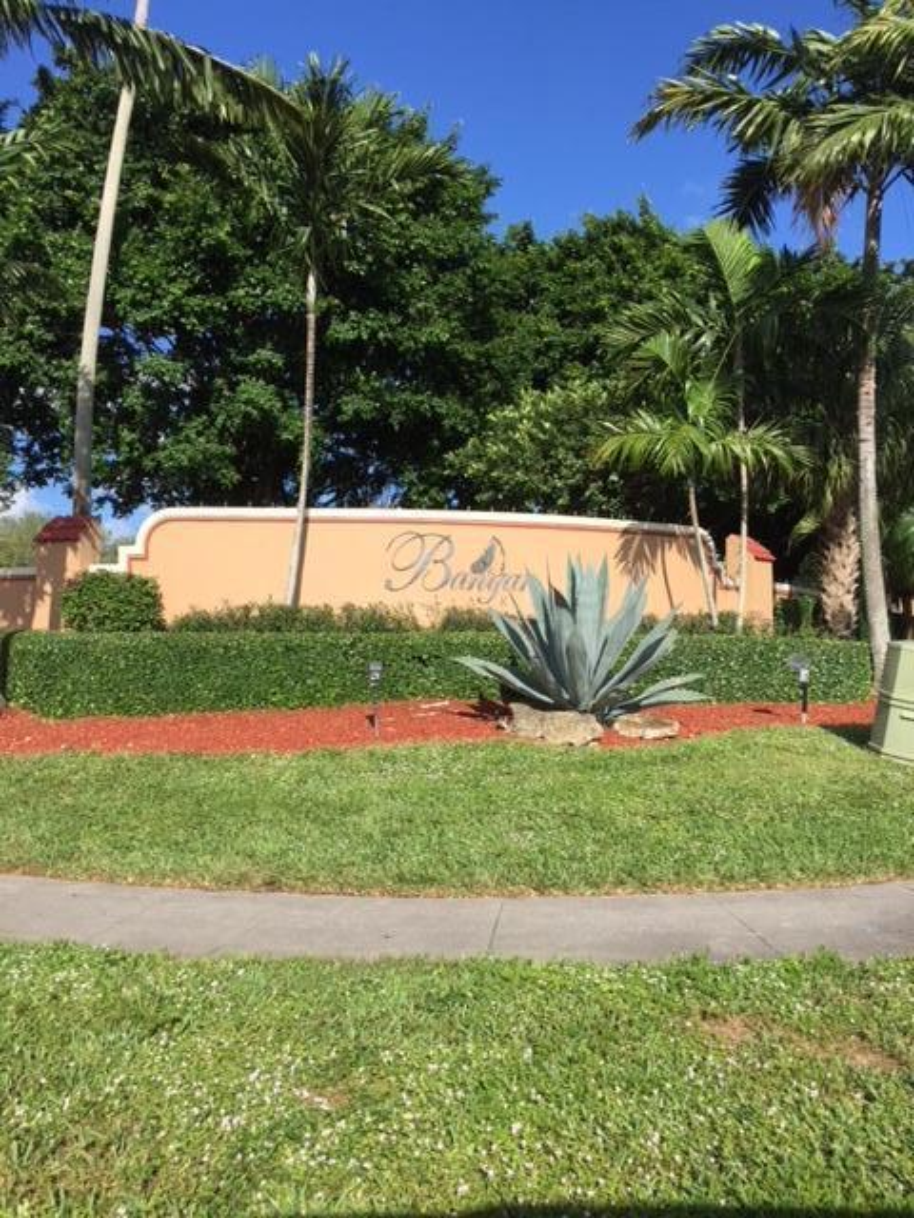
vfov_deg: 61.7
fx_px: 1021
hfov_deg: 48.2
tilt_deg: +4.1
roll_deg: +0.4
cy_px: 609
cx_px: 457
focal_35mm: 29
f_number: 2.2
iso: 32
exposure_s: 1/1980
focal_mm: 4.15
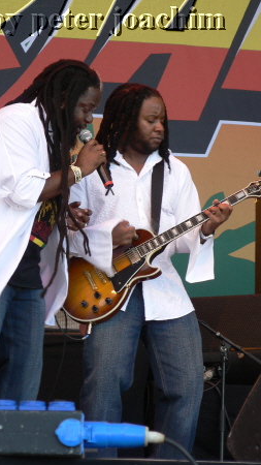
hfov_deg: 6.6
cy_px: 233
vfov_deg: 11.8
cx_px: 106
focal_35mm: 183
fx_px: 2252
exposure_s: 1/80
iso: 64
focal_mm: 28.6
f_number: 3.3
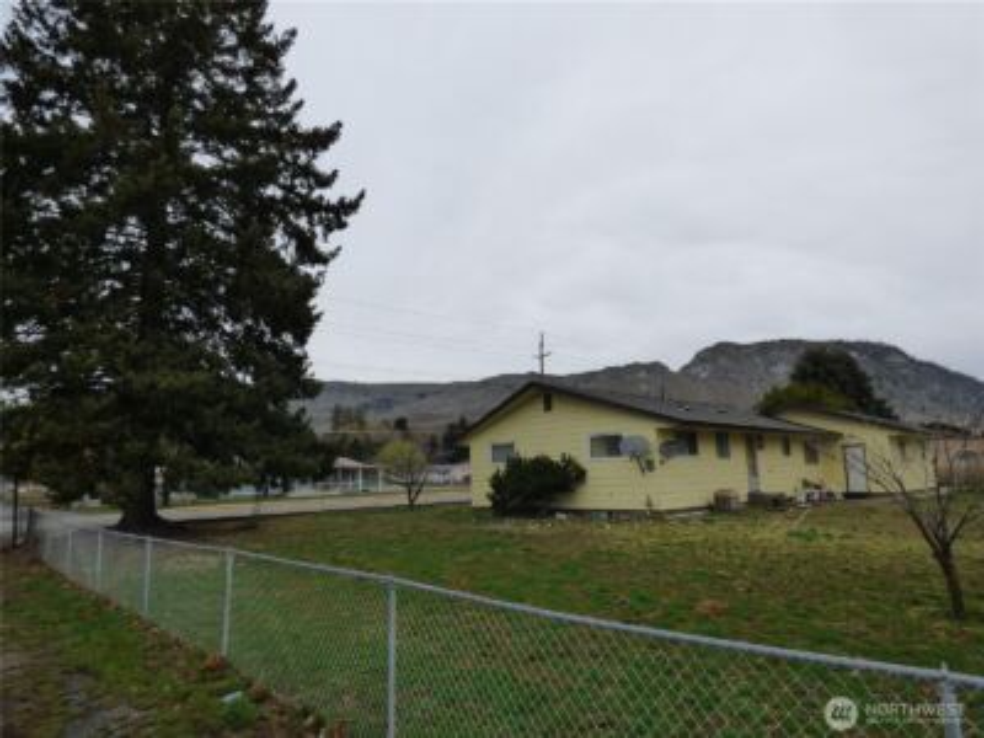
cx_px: 492
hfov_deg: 81.7
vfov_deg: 66.0
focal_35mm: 20
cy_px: 369
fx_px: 569
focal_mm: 3.58
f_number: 4
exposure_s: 1/800
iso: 200
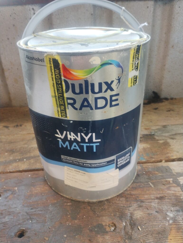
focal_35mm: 28
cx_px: 92
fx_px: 197
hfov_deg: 49.9
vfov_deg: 63.4
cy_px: 122
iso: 481
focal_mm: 4.27
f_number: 1.8
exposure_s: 1/50
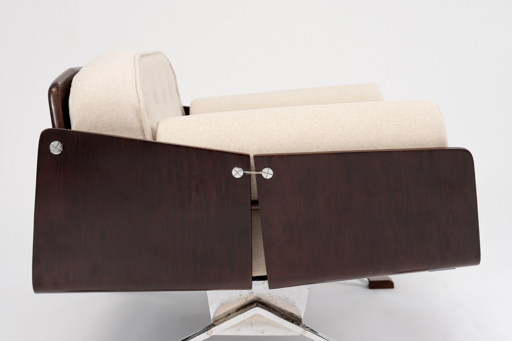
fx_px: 711
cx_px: 256
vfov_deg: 27.0
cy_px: 170
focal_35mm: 50
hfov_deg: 39.6
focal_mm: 50
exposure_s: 1/80
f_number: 8
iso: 250
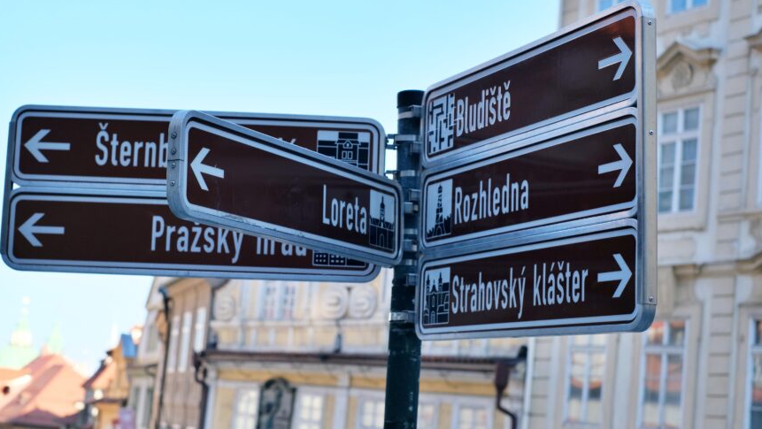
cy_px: 213
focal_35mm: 66
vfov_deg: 18.3
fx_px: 1334
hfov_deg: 31.8
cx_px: 335
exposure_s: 1/550
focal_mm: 35
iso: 320
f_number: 4
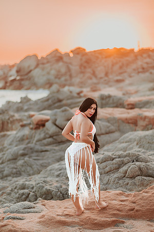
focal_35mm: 58
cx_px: 77
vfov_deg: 34.5
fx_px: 372
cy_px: 116
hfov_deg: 23.4
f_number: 1.4
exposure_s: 1/2500
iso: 100
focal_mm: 58
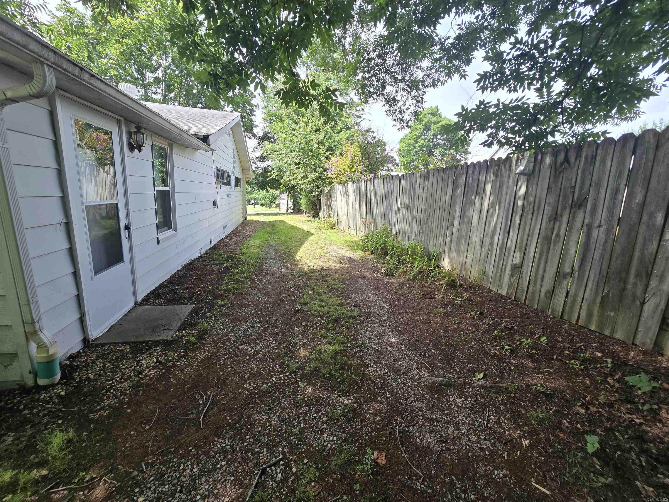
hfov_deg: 106.2
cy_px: 251
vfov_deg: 89.9
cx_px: 334
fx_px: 251
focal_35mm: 13
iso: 50
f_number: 2.2
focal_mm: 2.2
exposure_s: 1/340
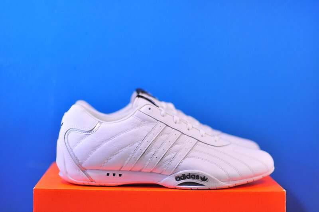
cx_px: 160
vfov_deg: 18.1
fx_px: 664
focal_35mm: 75
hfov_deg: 27.0
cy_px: 106
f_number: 2
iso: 250
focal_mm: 50
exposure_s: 1/320
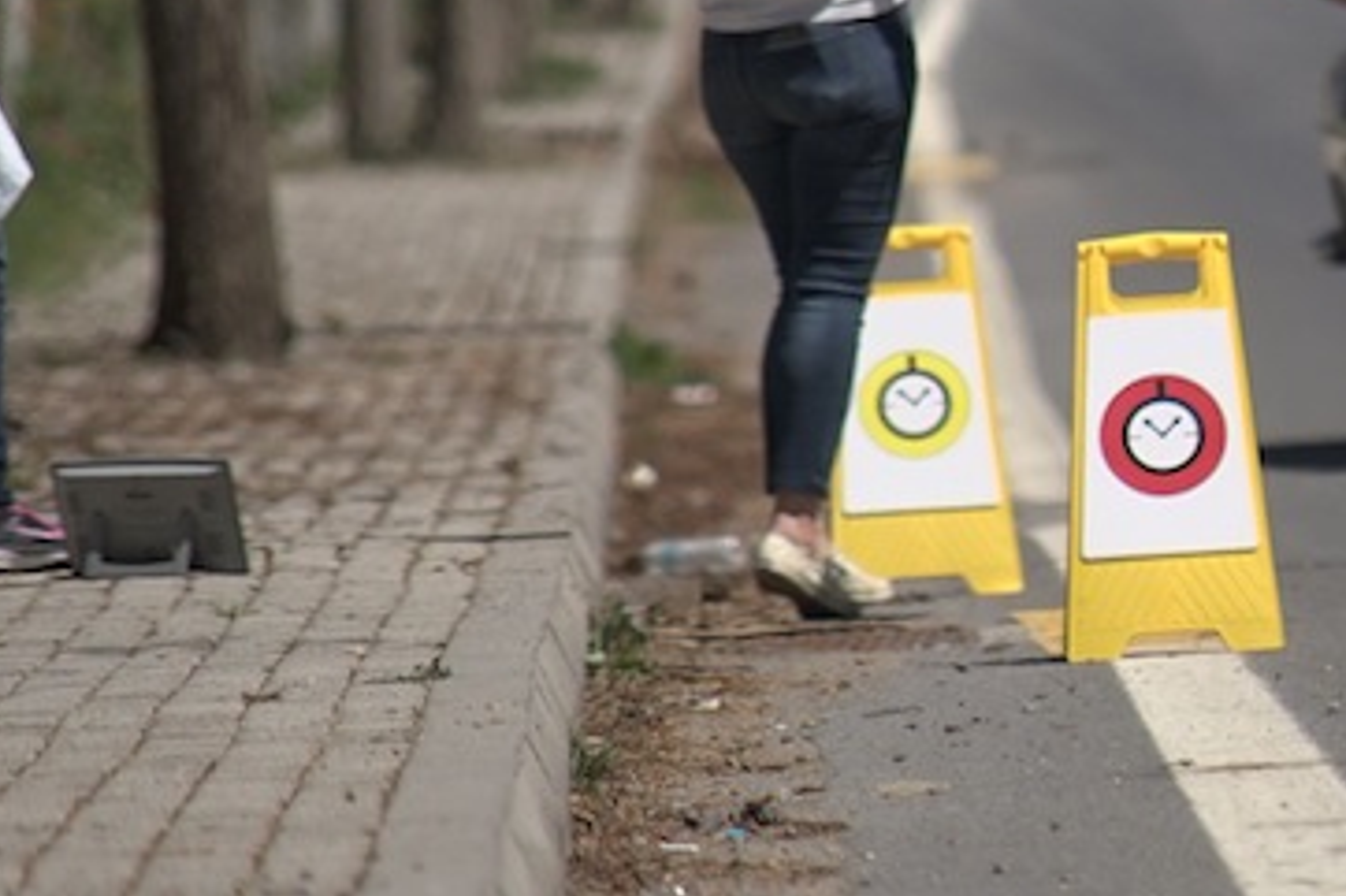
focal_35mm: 663
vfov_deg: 2.1
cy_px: -405
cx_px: 1941
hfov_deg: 3.1
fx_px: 24776
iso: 500
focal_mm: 200
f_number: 2.8
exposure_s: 1/8000
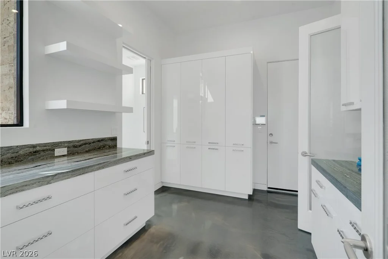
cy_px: 130
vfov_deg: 73.8
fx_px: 172
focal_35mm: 16
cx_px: 194
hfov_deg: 96.7
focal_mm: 16
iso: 500
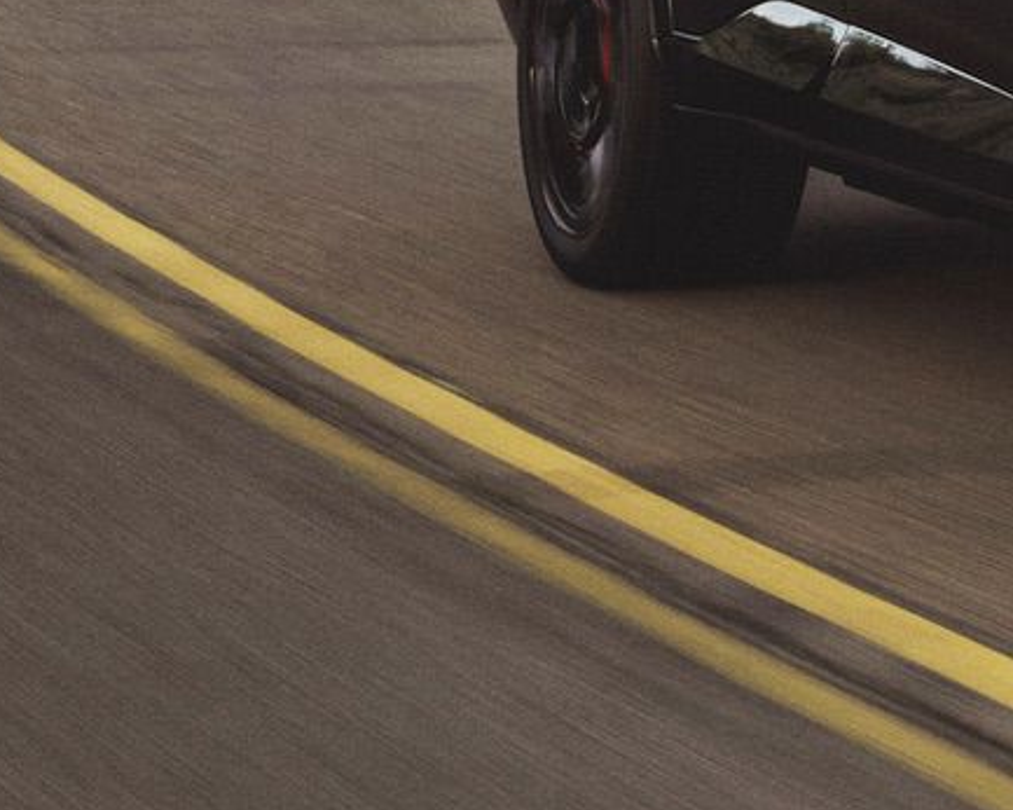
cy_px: -255
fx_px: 6113
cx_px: 1764
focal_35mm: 204
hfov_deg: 9.1
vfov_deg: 7.5
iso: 200
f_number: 10
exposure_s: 1/25
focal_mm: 49
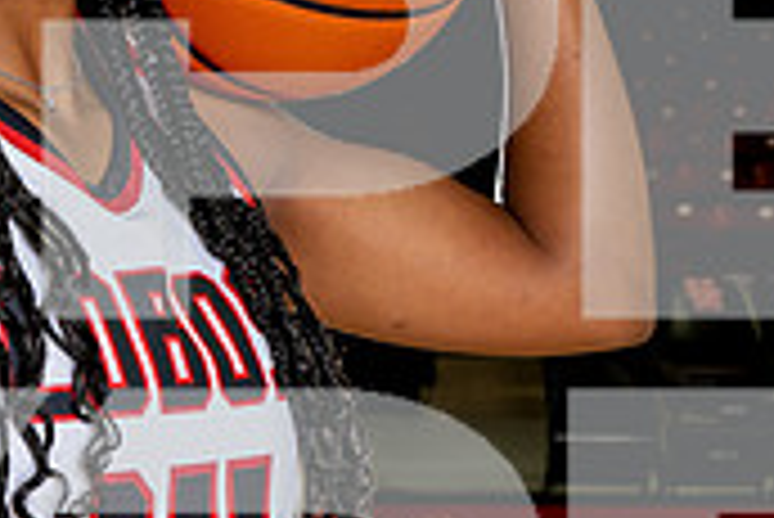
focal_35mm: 118
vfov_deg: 11.6
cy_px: 83
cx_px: -45
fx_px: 2539
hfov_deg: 16.9
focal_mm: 35
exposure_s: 1/250
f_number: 6.3
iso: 250
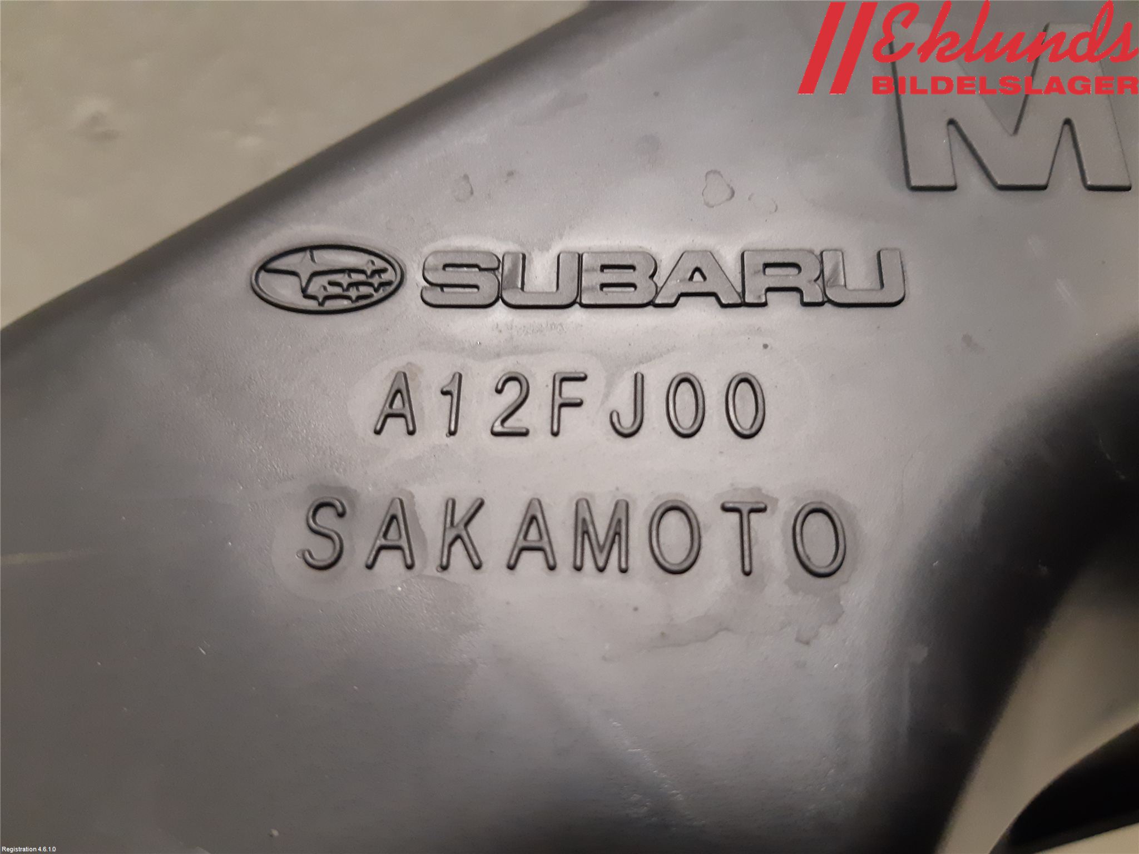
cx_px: 570
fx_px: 856
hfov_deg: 67.3
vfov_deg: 53.1
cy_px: 427
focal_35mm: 26
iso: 320
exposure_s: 1/50
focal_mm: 3.93
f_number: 1.7
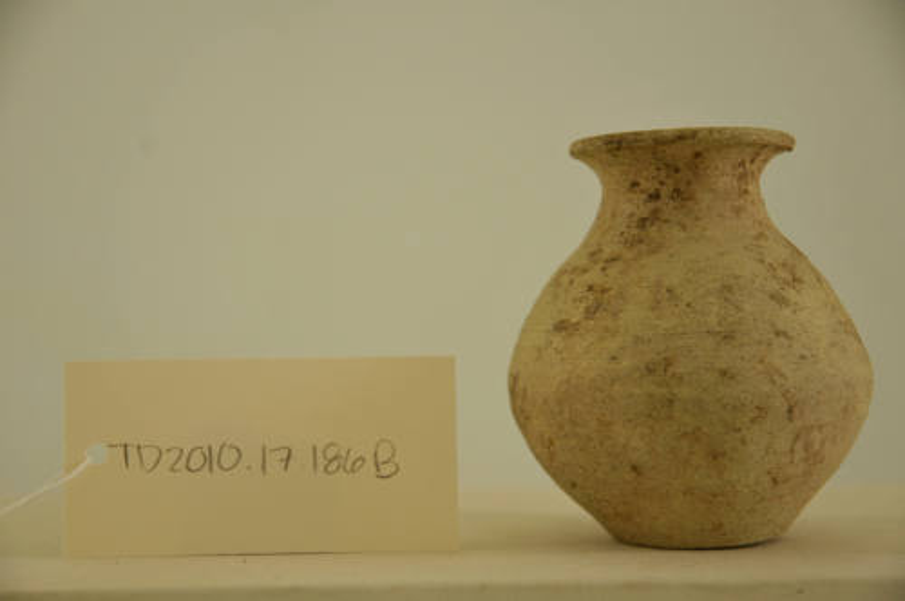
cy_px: 300
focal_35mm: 93
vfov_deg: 14.7
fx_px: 2335
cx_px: 452
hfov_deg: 21.9
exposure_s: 1/50
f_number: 5.3
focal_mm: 62
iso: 200
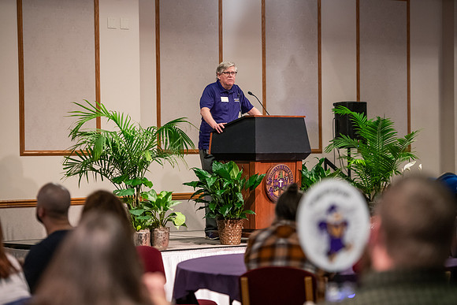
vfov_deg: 11.2
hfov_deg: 16.8
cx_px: 228
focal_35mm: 122
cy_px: 152
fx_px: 1549
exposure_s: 1/160
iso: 2500
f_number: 3.2
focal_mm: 122
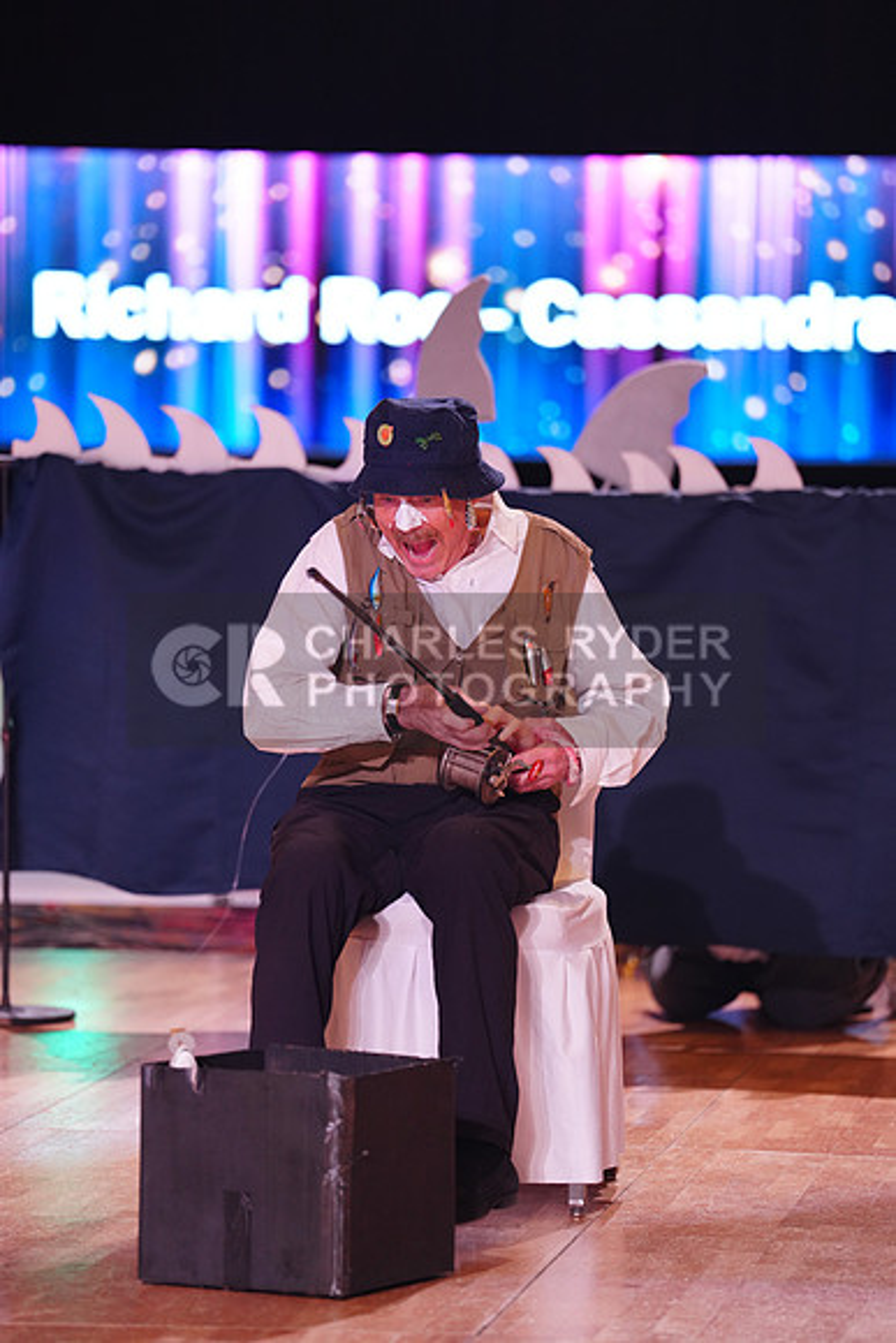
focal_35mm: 178
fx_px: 6641
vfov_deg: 11.5
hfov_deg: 7.7
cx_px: 448
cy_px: 672
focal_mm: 178
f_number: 2.8
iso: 1000
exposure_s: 1/250
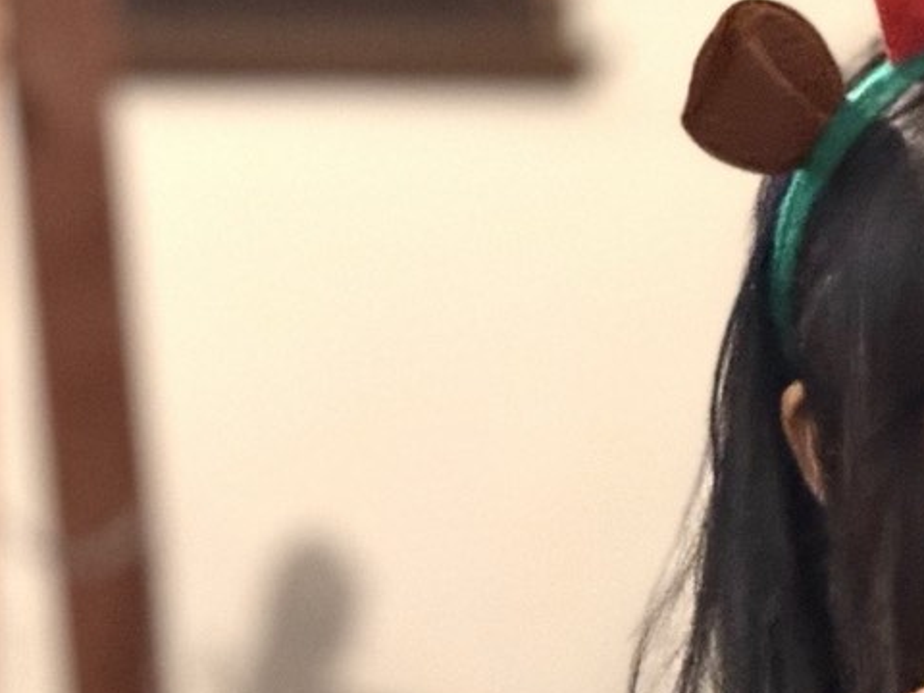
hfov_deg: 6.6
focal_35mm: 300
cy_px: 629
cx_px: 751
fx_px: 8008
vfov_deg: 4.9
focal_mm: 15.66
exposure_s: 1/40
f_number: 2.8
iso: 800
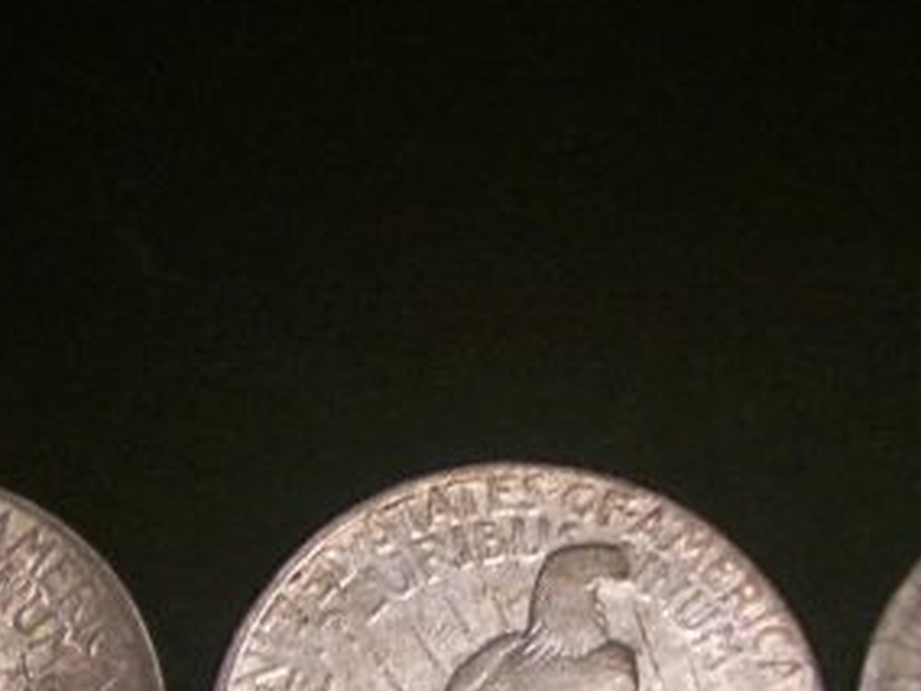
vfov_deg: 19.4
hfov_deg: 26.3
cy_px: 655
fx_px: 1969
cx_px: 519
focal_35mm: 74
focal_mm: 5.8
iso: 130
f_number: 2.8
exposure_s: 1/32
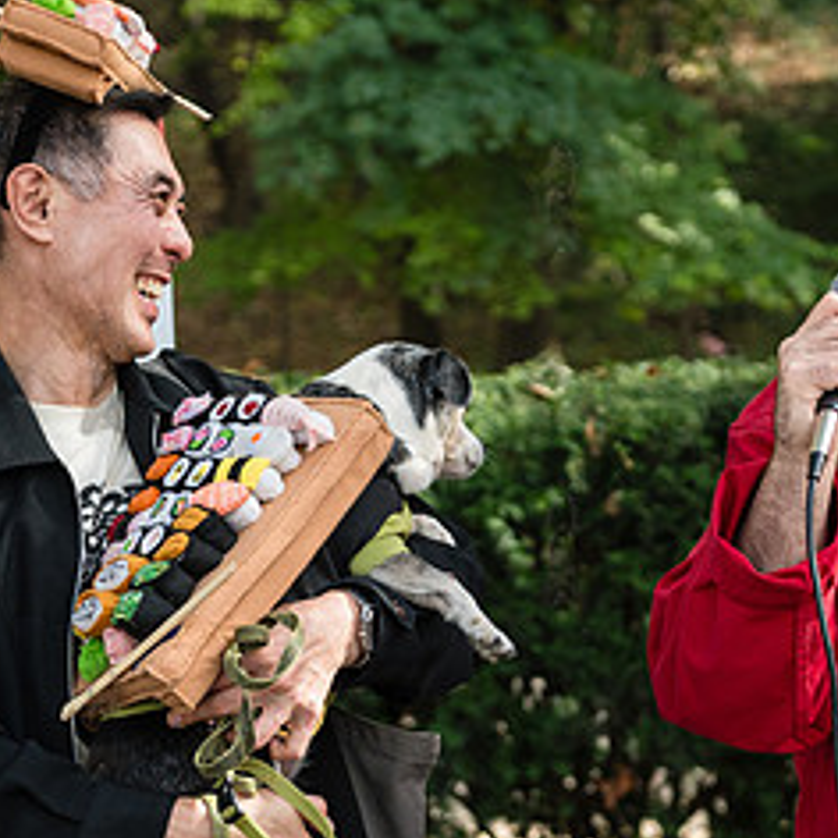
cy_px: 603
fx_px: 3615
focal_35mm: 132
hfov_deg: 13.2
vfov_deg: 13.2
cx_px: 466
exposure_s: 1/1250
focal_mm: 58
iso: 1000
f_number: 4
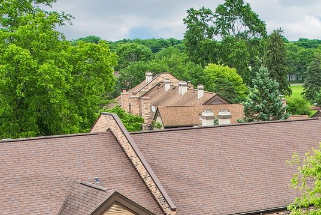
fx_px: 749
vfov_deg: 14.8
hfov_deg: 23.9
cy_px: 353
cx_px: 242
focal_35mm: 84
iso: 100
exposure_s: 1/60
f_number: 2.8
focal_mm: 8.4
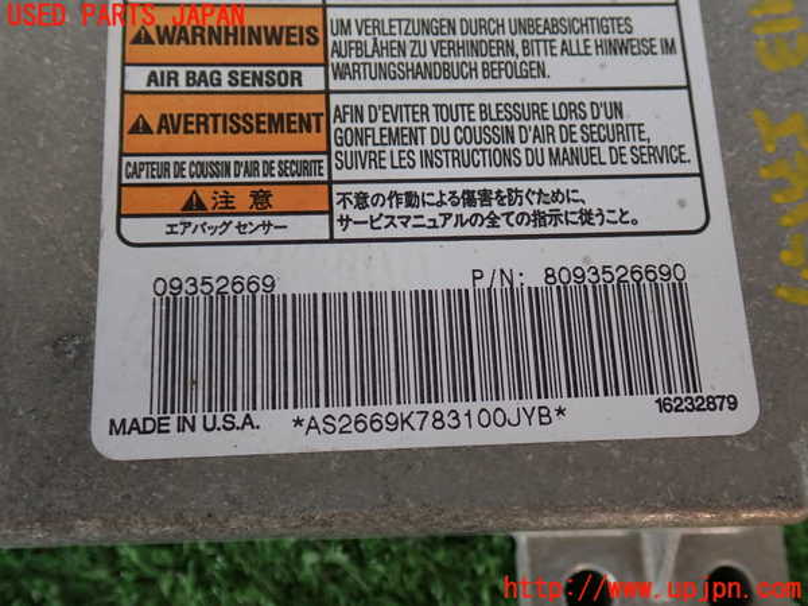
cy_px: 303
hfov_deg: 51.4
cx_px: 404
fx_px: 840
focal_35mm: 36
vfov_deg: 39.7
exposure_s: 1/40
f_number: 2.5
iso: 200
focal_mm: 6.37
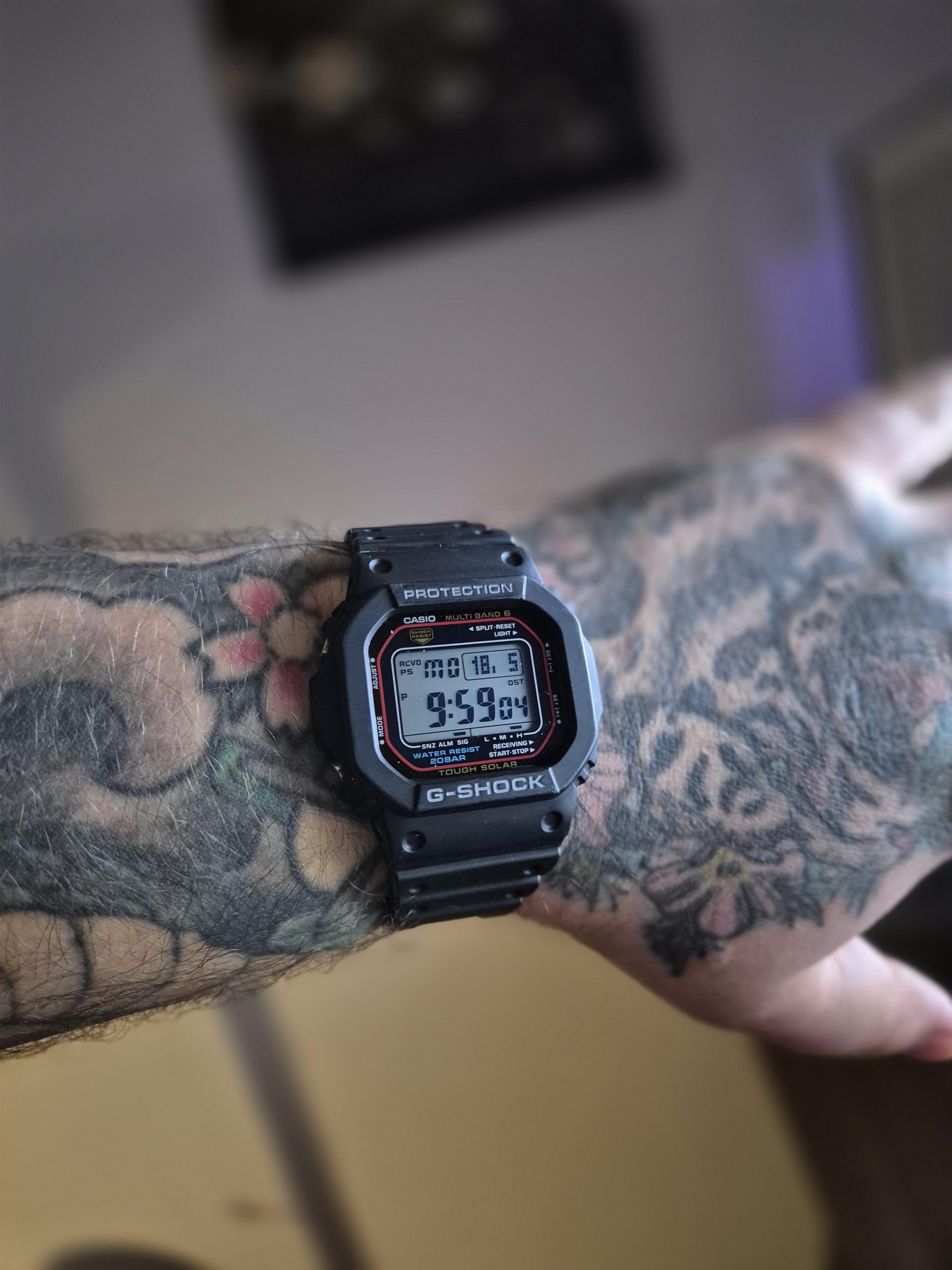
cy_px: 635
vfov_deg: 73.9
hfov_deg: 58.9
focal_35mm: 23
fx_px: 843
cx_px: 476
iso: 1600
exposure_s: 1/33
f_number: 1.8
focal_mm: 5.4
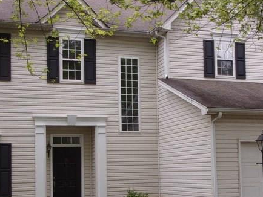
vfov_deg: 22.2
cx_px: 144
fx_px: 502
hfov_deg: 29.4
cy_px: 134
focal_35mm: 66
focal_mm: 5.1
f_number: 3.9
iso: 80
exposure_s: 1/180
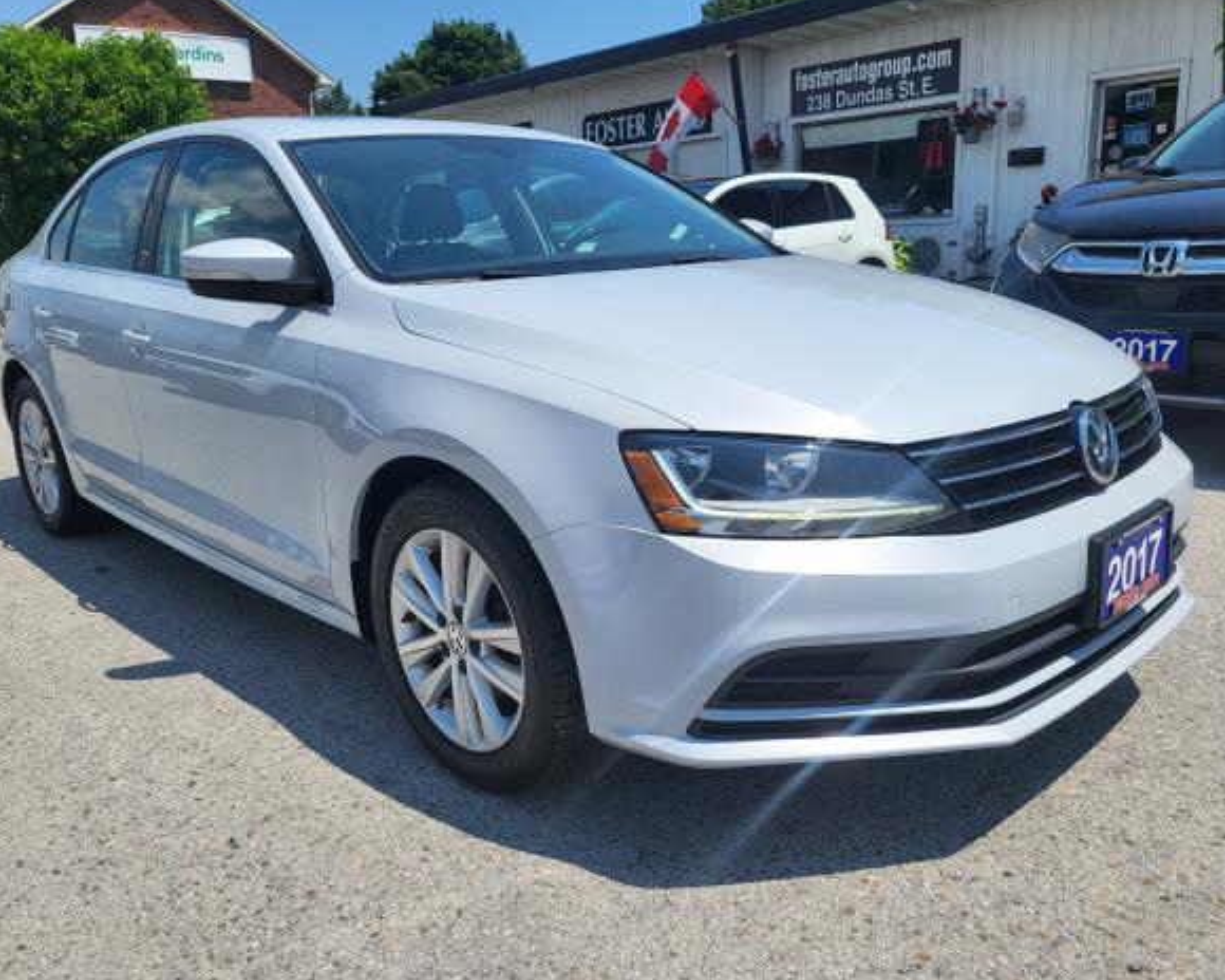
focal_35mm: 28
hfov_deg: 62.2
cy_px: 479
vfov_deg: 51.5
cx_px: 602
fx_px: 1015
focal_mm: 5.4
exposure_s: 1/3667
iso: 40
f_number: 1.8
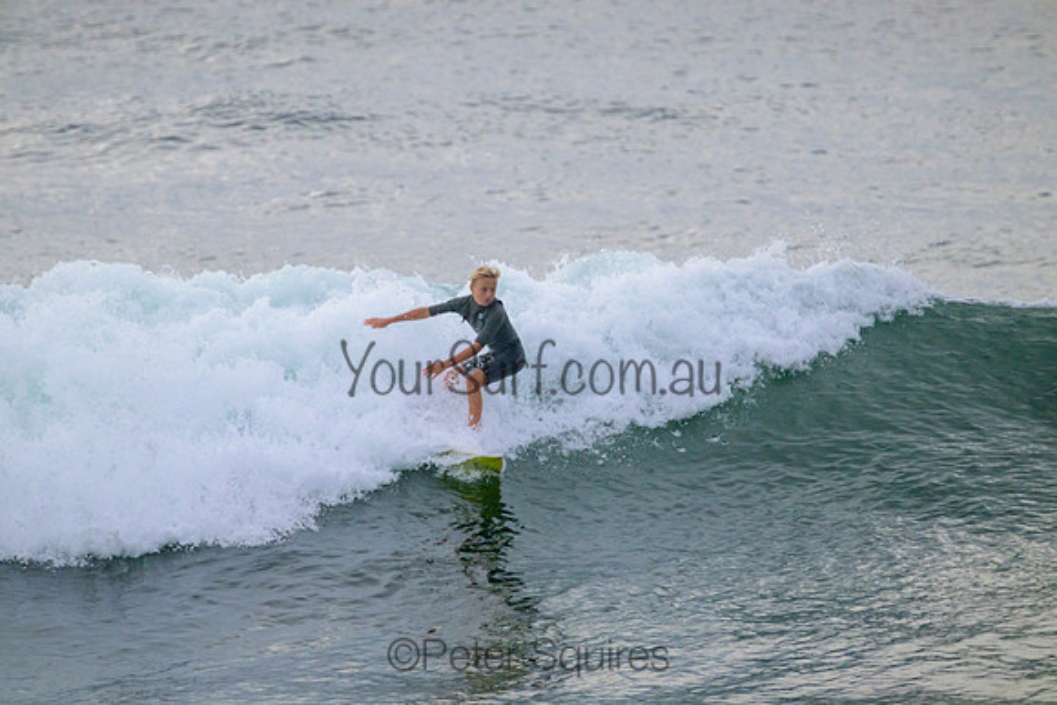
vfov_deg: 1.7
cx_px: 528
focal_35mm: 800
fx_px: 23493
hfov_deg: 2.6
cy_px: 352
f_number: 11
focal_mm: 800
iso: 1600
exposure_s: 1/2000
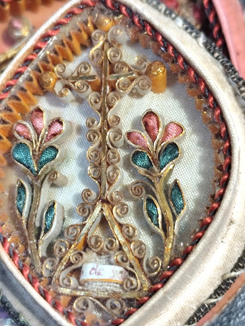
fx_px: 878
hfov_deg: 15.9
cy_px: 163
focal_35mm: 93
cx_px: 122
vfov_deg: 21.1
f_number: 1.65
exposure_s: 1/25
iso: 1000
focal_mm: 6.14
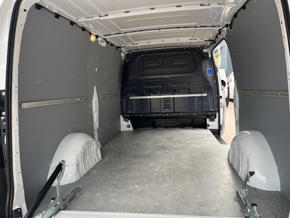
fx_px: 218
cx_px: 145
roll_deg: +0.9
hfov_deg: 67.3
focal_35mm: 26
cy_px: 109
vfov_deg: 53.1
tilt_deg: -5.9
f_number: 1.6
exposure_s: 1/200
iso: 40
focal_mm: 5.1
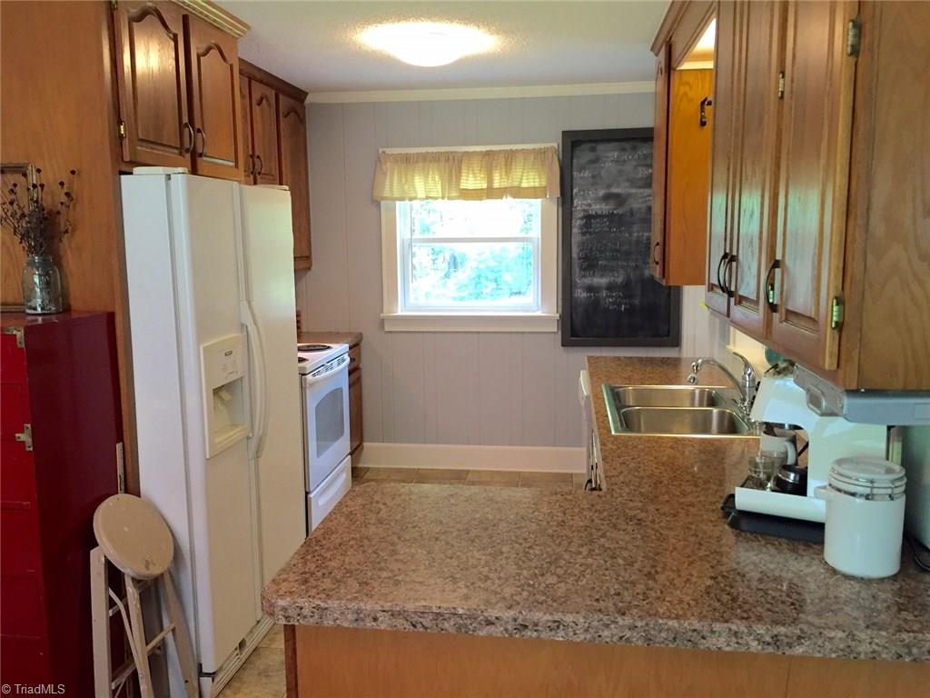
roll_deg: +0.5
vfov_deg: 48.2
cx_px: 465
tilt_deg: -9.5
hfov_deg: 61.7
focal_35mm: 29
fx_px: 779
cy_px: 349
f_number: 2.2
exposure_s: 1/30
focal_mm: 4.15
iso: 125
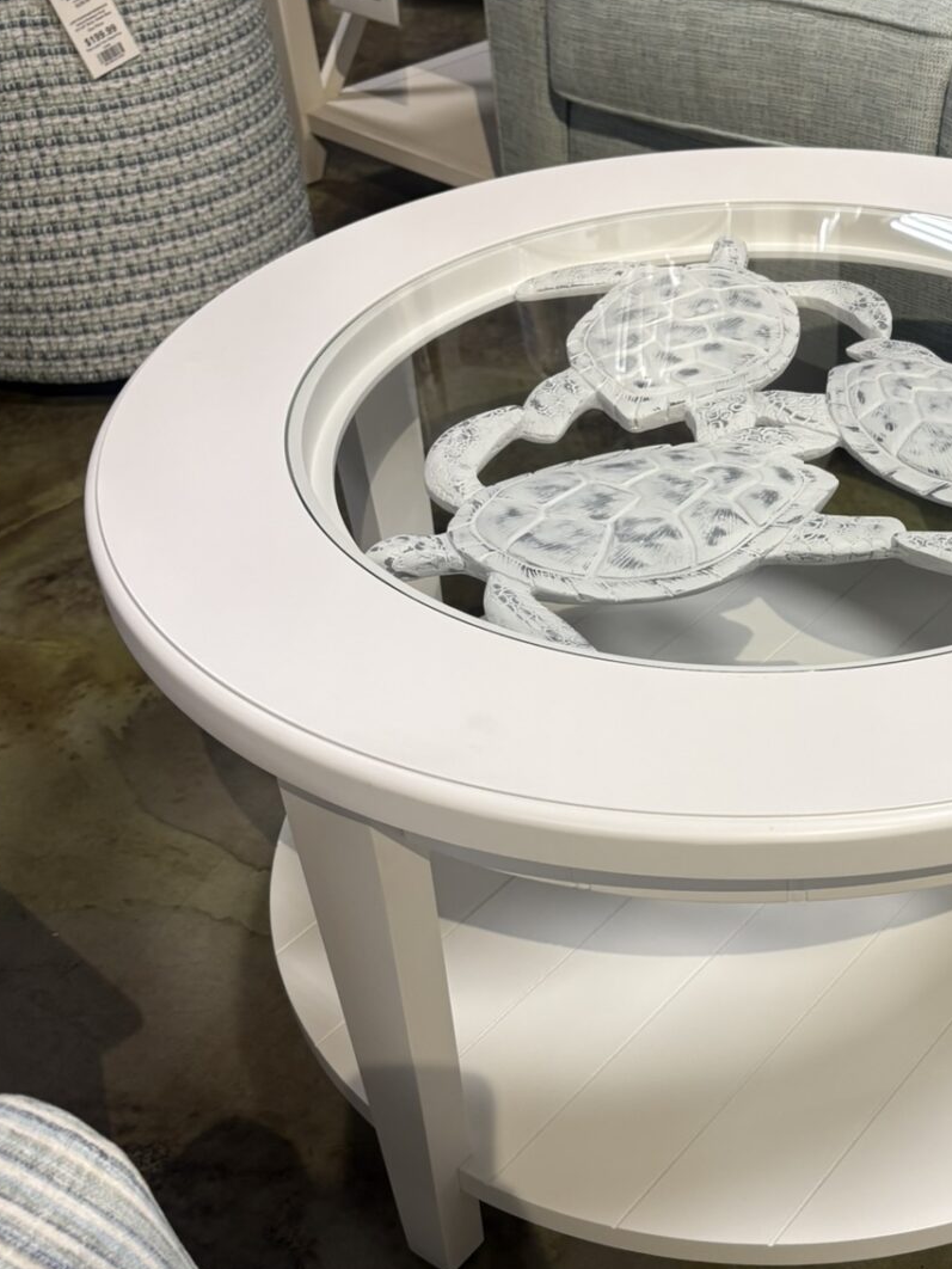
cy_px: 786
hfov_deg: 29.9
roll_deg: +0.9
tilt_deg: -39.3
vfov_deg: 40.2
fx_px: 1723
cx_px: 804
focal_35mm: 47
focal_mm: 5.96
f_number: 1.6
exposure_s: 1/60
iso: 100
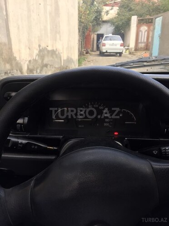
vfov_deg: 61.7
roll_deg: -0.3
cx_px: 84
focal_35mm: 29
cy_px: 113
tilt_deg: -17.8
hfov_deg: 48.2
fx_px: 189
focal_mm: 4.15
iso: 40
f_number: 2.2
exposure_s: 1/100
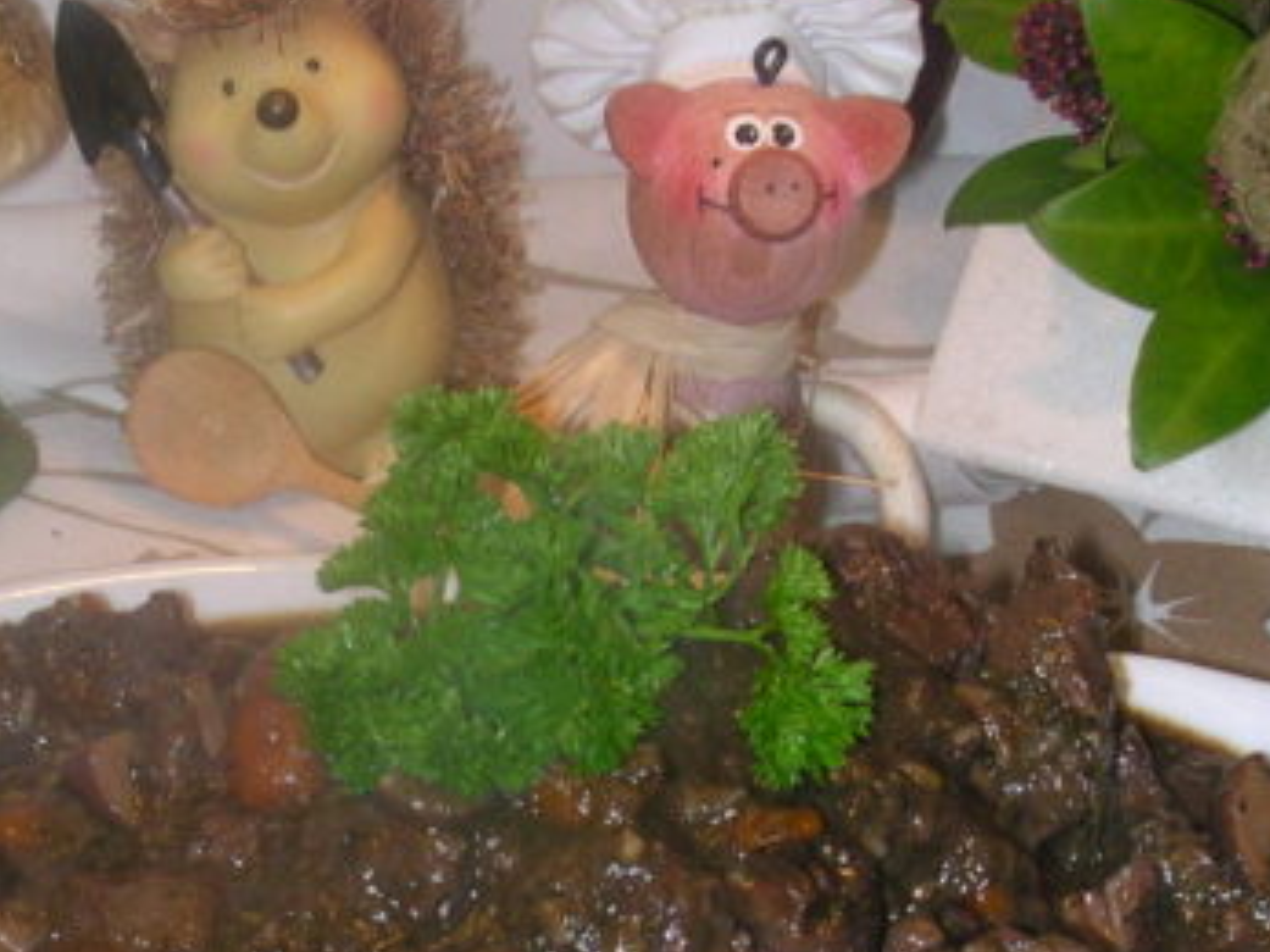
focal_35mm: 82
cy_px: 795
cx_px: 461
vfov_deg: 17.8
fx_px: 3007
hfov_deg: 23.8
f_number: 4.5
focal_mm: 5.6
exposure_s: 1/60
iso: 100
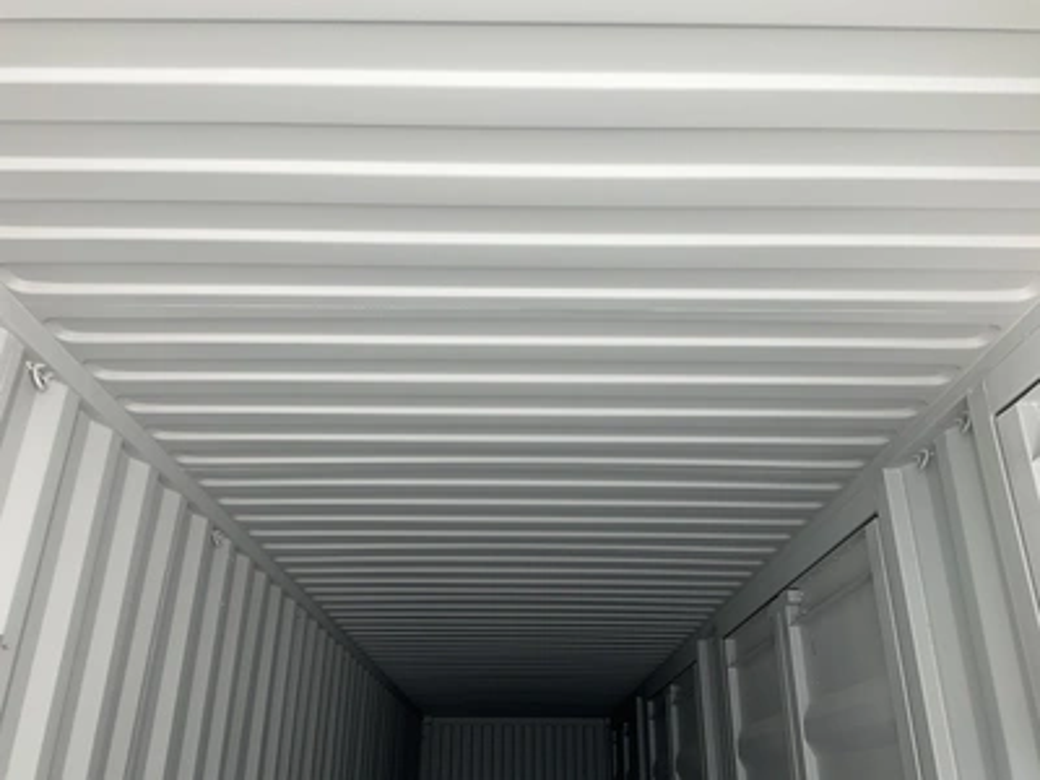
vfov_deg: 48.2
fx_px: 871
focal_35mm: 29
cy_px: 390
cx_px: 520
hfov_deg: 61.7
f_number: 1.8
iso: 20
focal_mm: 3
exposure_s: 1/122
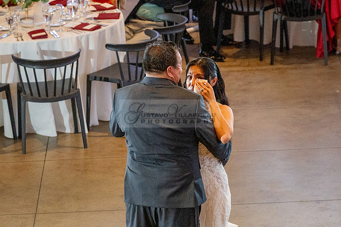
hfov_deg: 10.1
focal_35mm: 204
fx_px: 1937
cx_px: 178
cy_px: 126
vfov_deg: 6.7
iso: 3200
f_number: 4
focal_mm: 120
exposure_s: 1/200
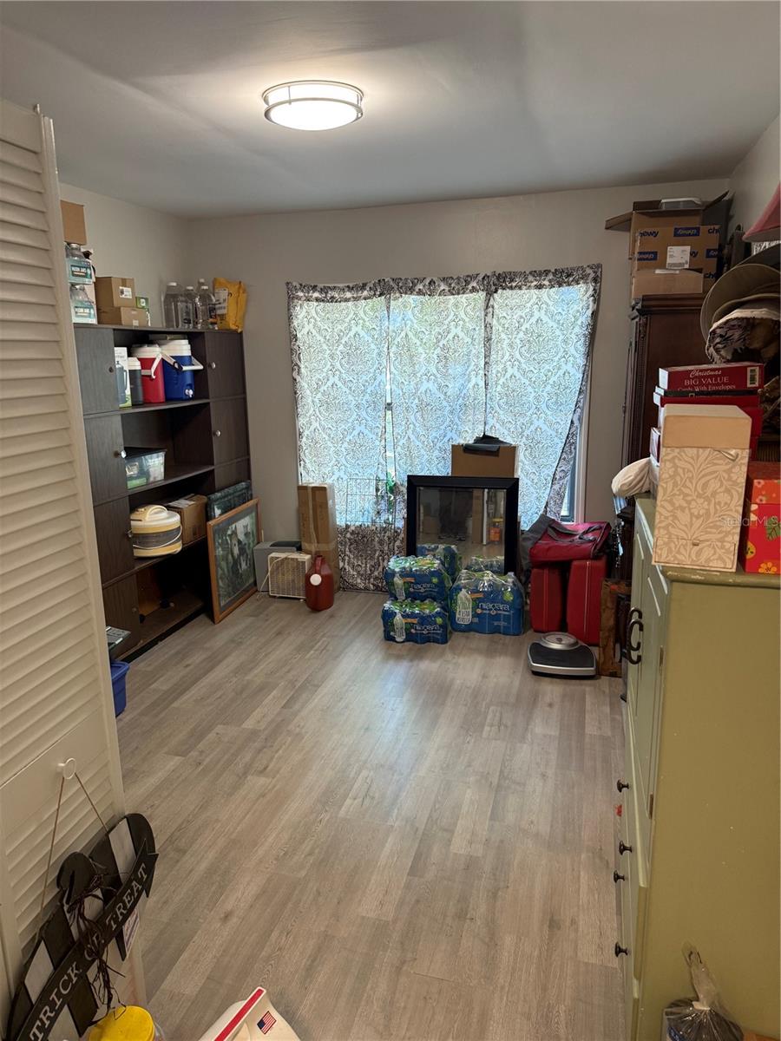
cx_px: 390
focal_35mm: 24
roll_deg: +0.9
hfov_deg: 56.8
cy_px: 520
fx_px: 722
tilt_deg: -13.0
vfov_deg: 71.6
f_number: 1.78
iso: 160
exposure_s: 1/60
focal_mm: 6.76
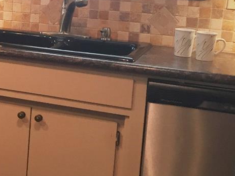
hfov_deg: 18.2
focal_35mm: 94
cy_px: 26
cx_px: -130
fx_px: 638
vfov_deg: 15.6
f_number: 2.2
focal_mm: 4.15
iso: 64
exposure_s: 1/30
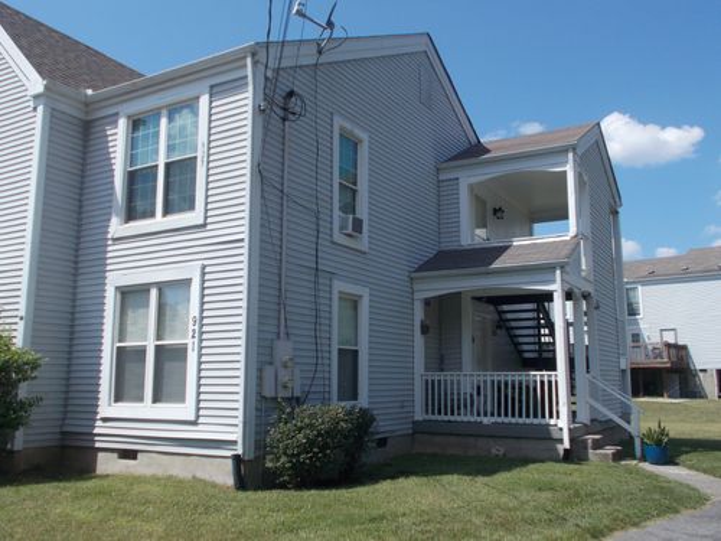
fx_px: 708
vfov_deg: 41.8
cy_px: 270
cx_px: 360
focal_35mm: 34
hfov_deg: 54.0
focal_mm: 6
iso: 80
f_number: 9.2
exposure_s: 1/160
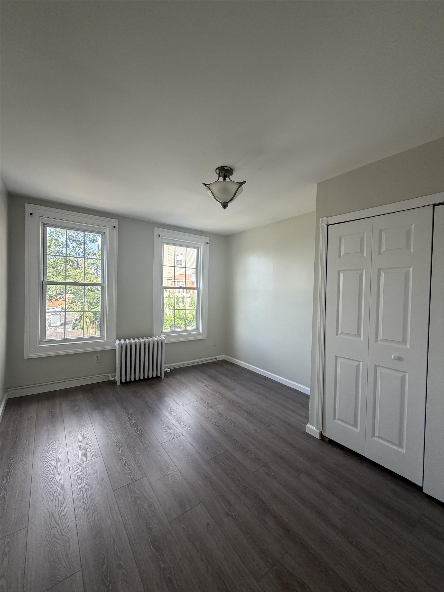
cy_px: 296
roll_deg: -1.7
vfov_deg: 102.1
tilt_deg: -1.4
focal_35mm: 14
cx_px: 222
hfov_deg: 85.7
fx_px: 239
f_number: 2.2
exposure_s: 1/121
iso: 80
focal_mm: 2.22
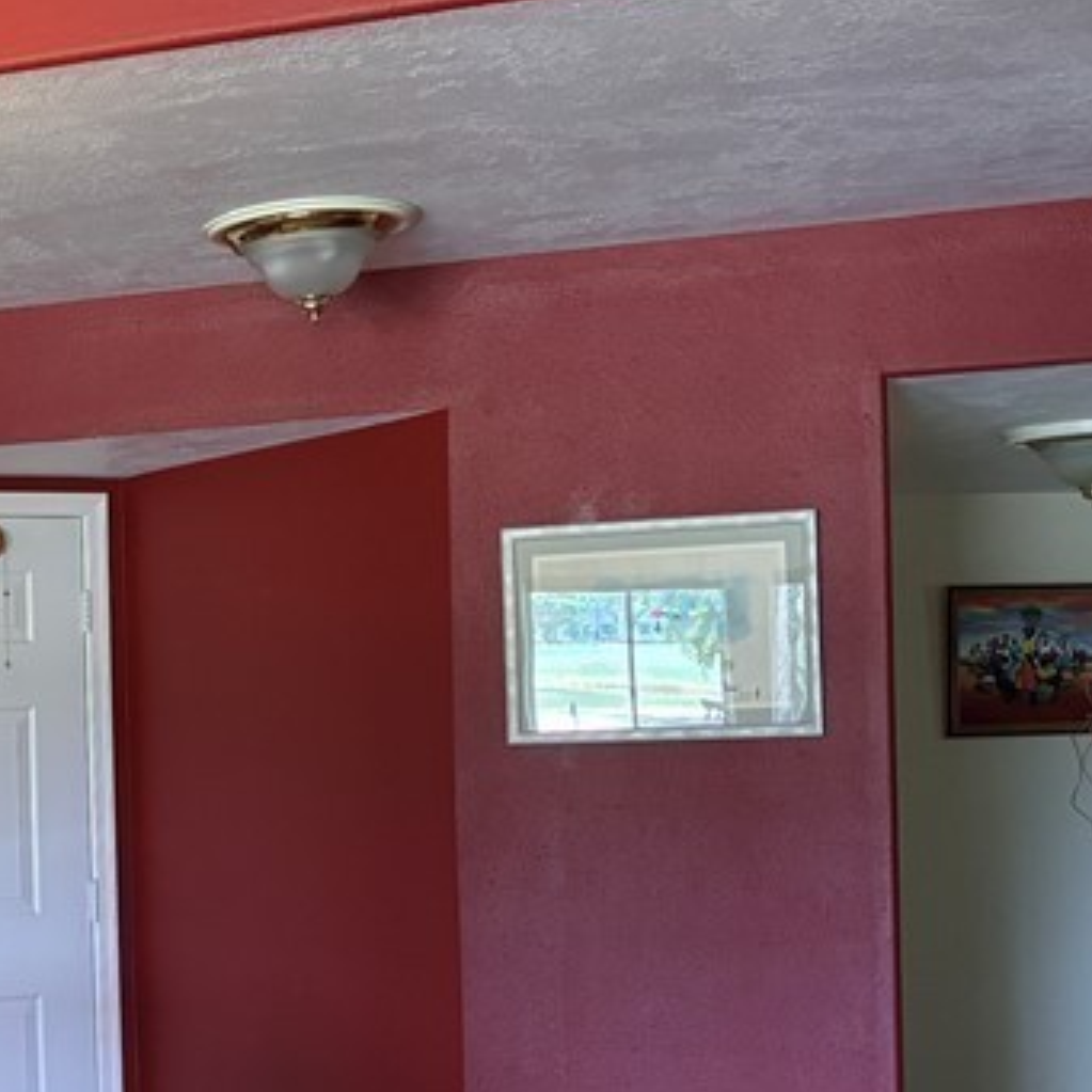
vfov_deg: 24.9
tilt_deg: -0.7
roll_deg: +0.9
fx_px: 2463
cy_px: 743
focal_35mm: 69
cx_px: -240
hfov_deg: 22.8
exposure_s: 1/60
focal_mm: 5.96
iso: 320
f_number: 1.6
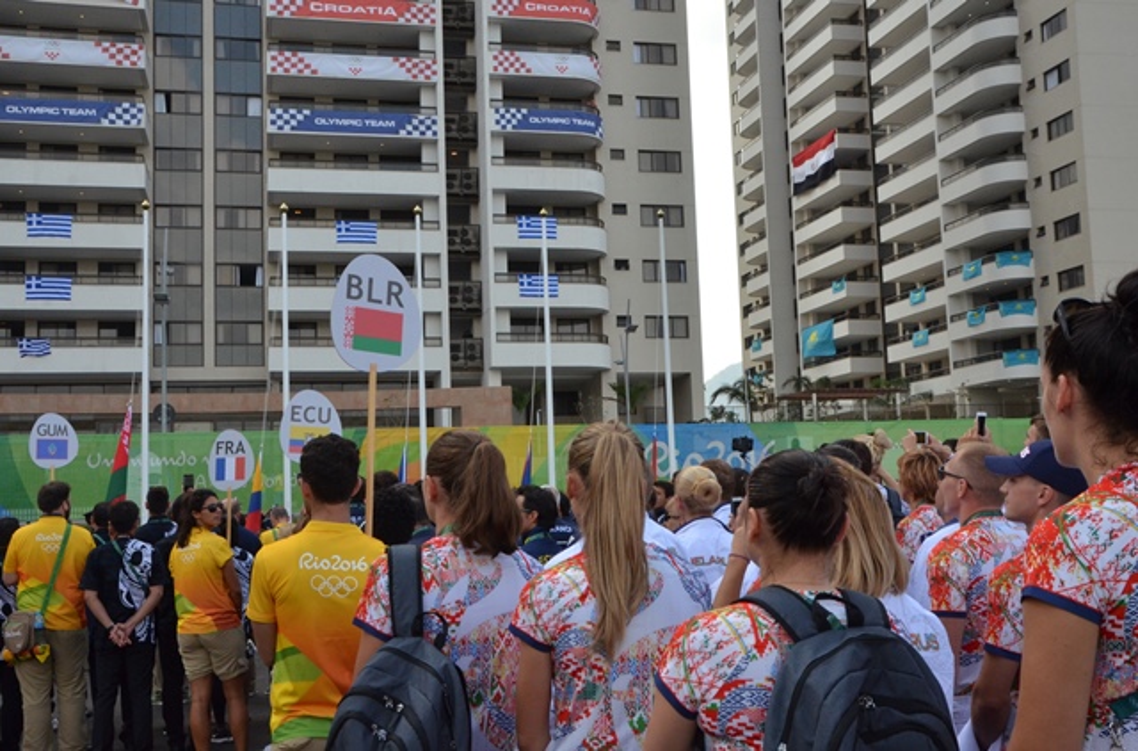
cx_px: 569
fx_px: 1134
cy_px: 376
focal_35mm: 36
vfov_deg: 36.6
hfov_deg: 53.3
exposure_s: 1/500
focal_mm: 24
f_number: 11
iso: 1000
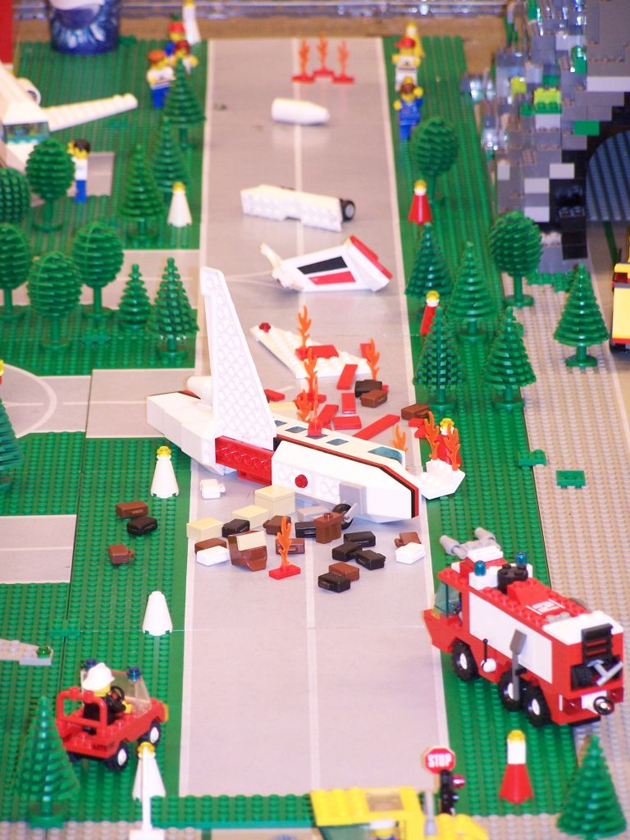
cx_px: 315
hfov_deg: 7.1
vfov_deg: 9.5
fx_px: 5072
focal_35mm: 209
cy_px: 420
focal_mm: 34.6
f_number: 3.2
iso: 140
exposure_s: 1/8
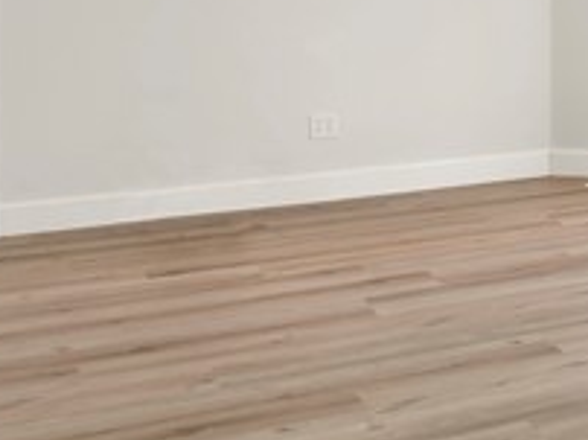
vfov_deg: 19.8
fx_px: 1205
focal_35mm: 71
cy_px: -47
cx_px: 888
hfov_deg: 22.4
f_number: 7.1
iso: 200
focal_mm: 7
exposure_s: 1/50
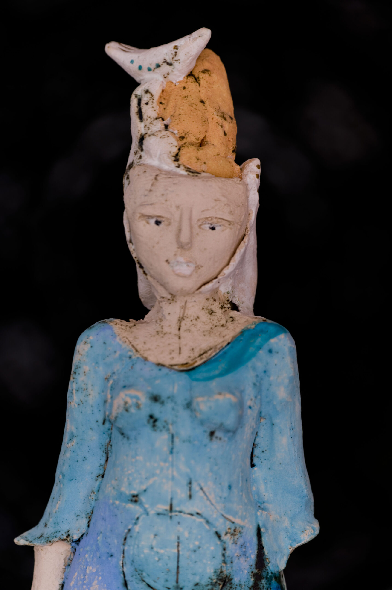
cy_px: 295
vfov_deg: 6.9
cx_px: 196
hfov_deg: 4.6
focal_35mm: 300
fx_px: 4907
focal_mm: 300
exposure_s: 1/80
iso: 500
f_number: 6.3
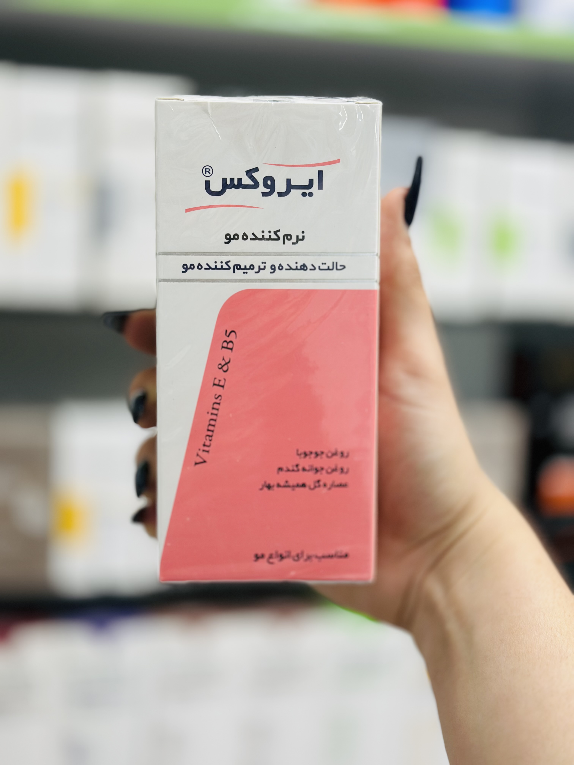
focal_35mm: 48
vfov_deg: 39.7
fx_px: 1061
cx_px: 287
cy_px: 382
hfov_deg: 30.3
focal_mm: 6.86
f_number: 1.78
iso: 100
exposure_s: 1/100
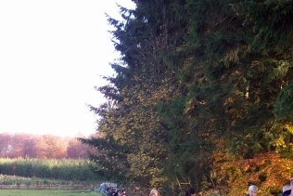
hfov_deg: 27.6
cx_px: 110
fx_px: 594
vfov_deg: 18.2
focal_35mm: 73
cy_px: 196
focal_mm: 6.2
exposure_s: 1/119
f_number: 2.8
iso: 80
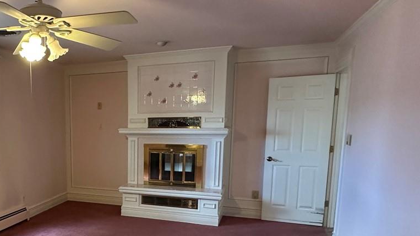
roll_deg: -0.2
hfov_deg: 56.9
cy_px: 172
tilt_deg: -8.3
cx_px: 89
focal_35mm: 32
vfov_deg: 36.0
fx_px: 356
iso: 400
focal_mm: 2.22
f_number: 2.2
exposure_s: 1/60
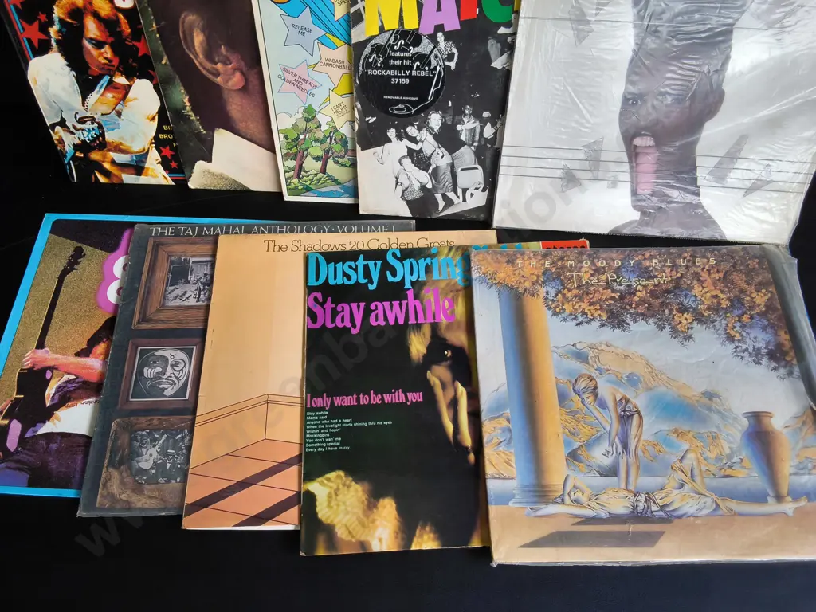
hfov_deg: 65.3
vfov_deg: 51.4
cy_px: 306
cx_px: 408
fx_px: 636
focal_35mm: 27
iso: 64
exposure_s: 1/120
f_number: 2
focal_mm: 2.87
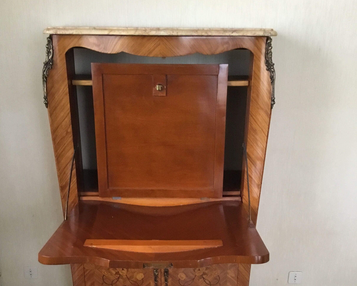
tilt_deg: -21.9
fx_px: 433
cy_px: 207
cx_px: 176
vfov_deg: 35.8
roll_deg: -0.2
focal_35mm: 41
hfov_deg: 44.8
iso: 250
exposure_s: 1/17
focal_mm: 3.3
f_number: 2.4
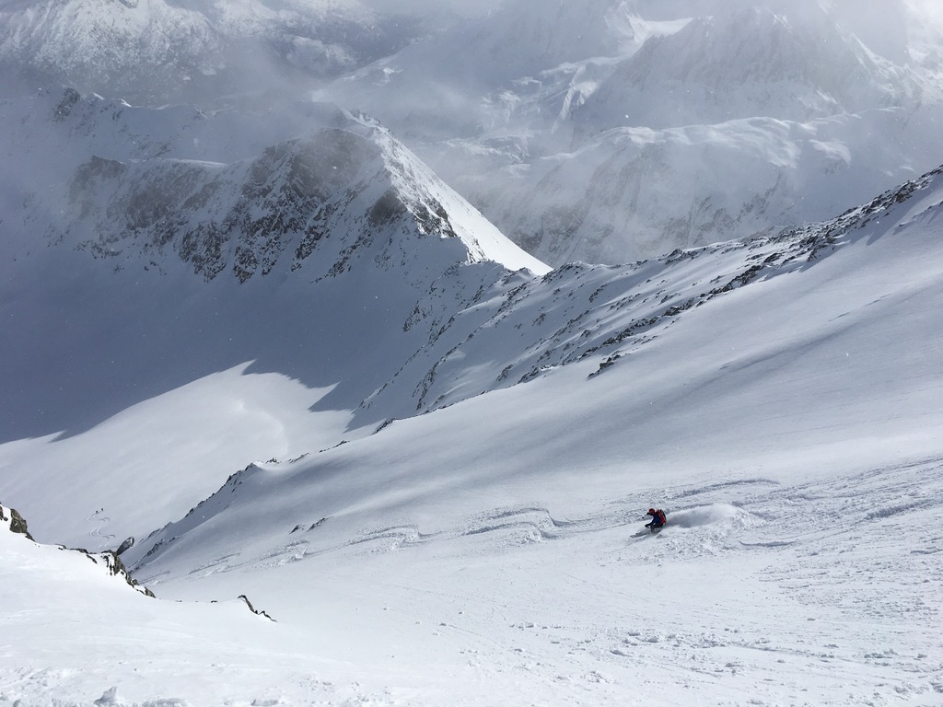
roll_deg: -4.0
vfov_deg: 48.2
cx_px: 472
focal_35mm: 29
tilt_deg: -25.6
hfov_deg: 61.7
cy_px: 354
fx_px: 790
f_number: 2.2
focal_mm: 4.15
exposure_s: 1/8547
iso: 25
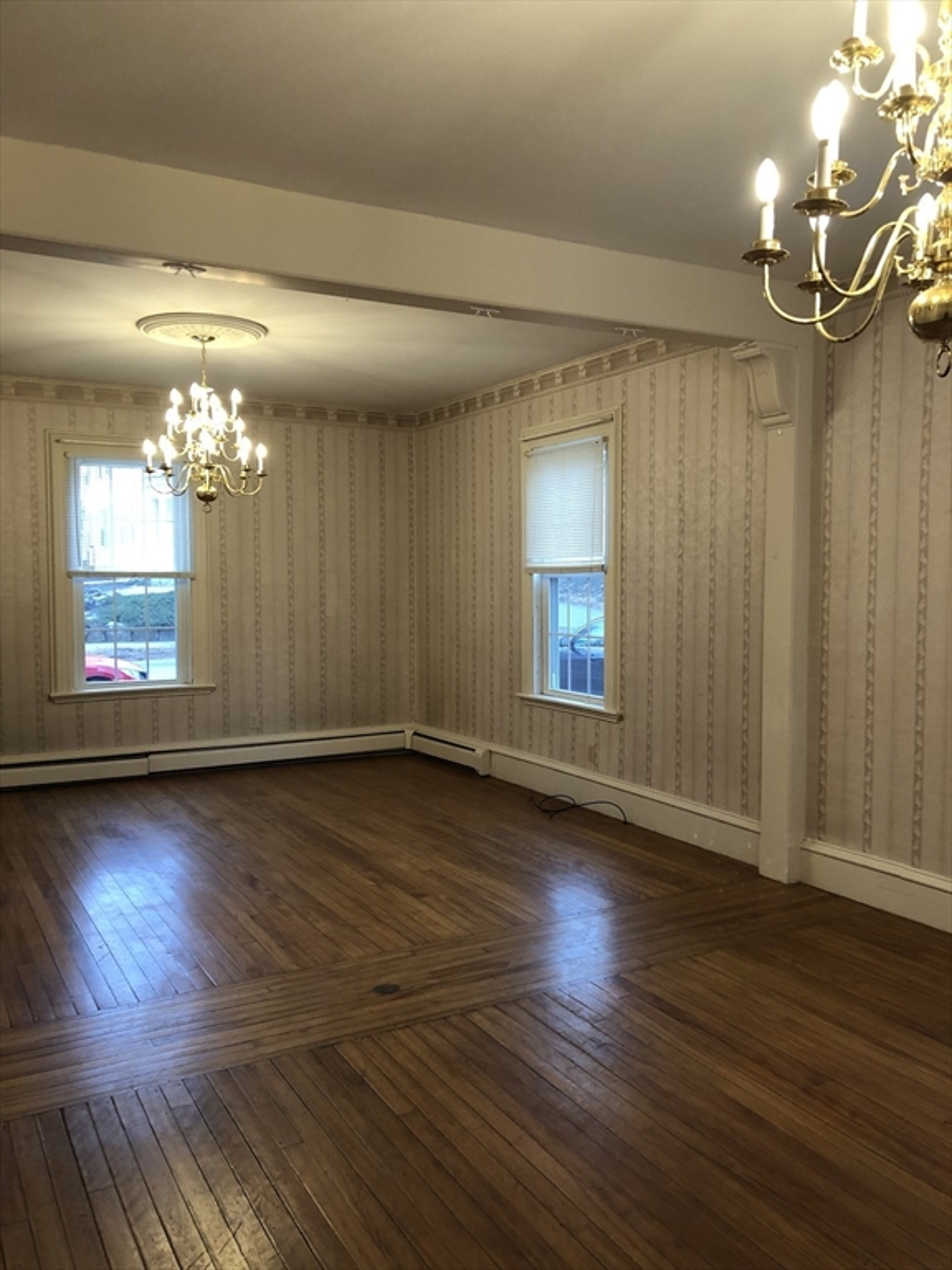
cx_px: 476
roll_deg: +0.0
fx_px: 1027
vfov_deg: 63.4
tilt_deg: -4.0
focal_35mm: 28
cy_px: 635
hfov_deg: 49.7
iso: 40
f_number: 1.8
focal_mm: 4
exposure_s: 1/15
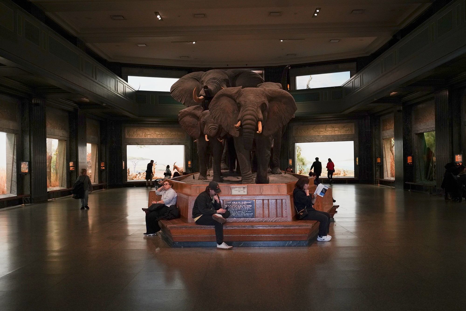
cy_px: 156
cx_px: 233
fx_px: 466
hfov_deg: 53.1
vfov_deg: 36.9
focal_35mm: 36
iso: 3200
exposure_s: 1/80
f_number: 2.8
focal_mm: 36
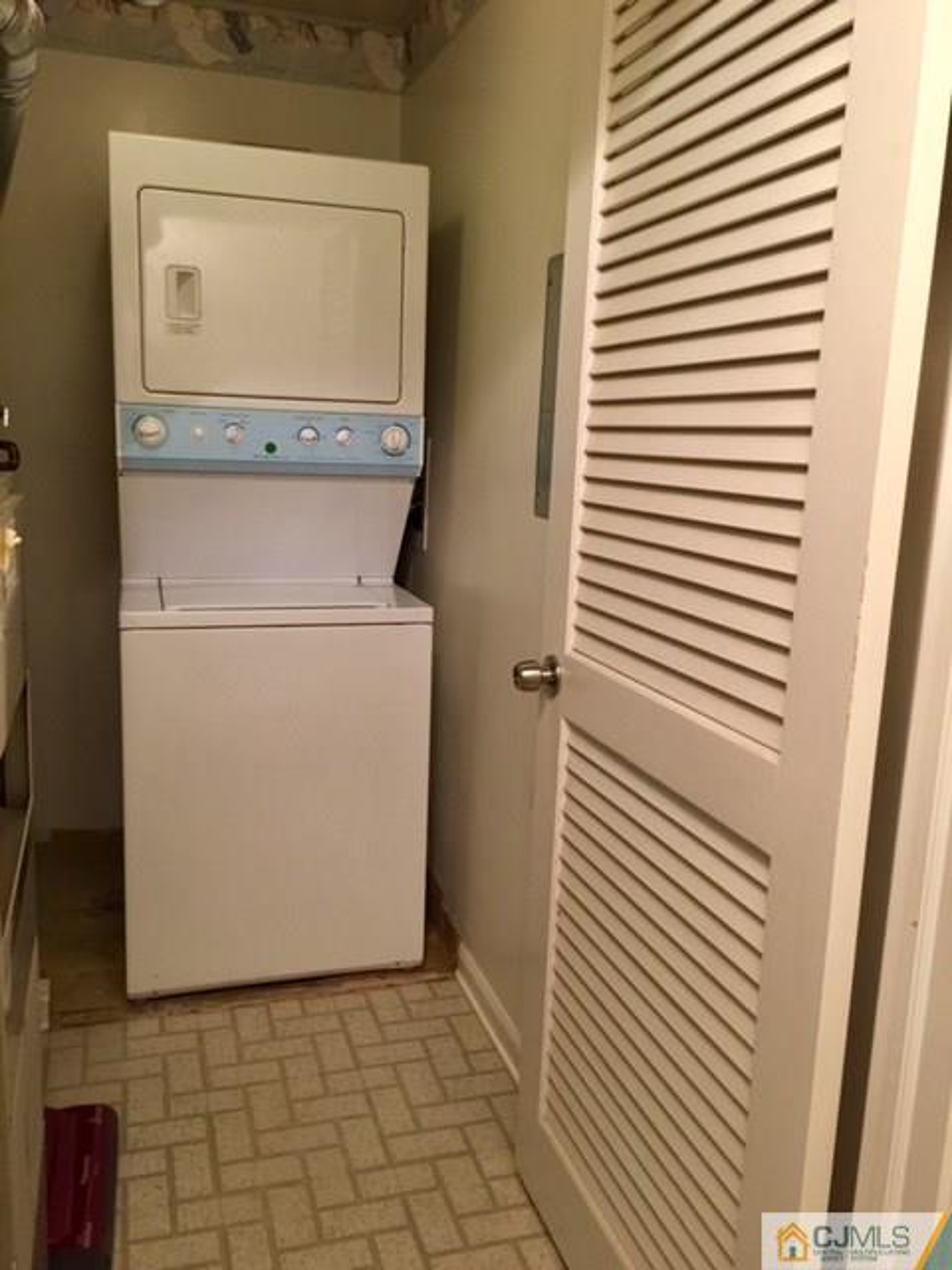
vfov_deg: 61.7
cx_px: 476
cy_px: 635
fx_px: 1063
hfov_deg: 48.2
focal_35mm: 29
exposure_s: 1/10
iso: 100
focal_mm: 4.15
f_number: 2.2
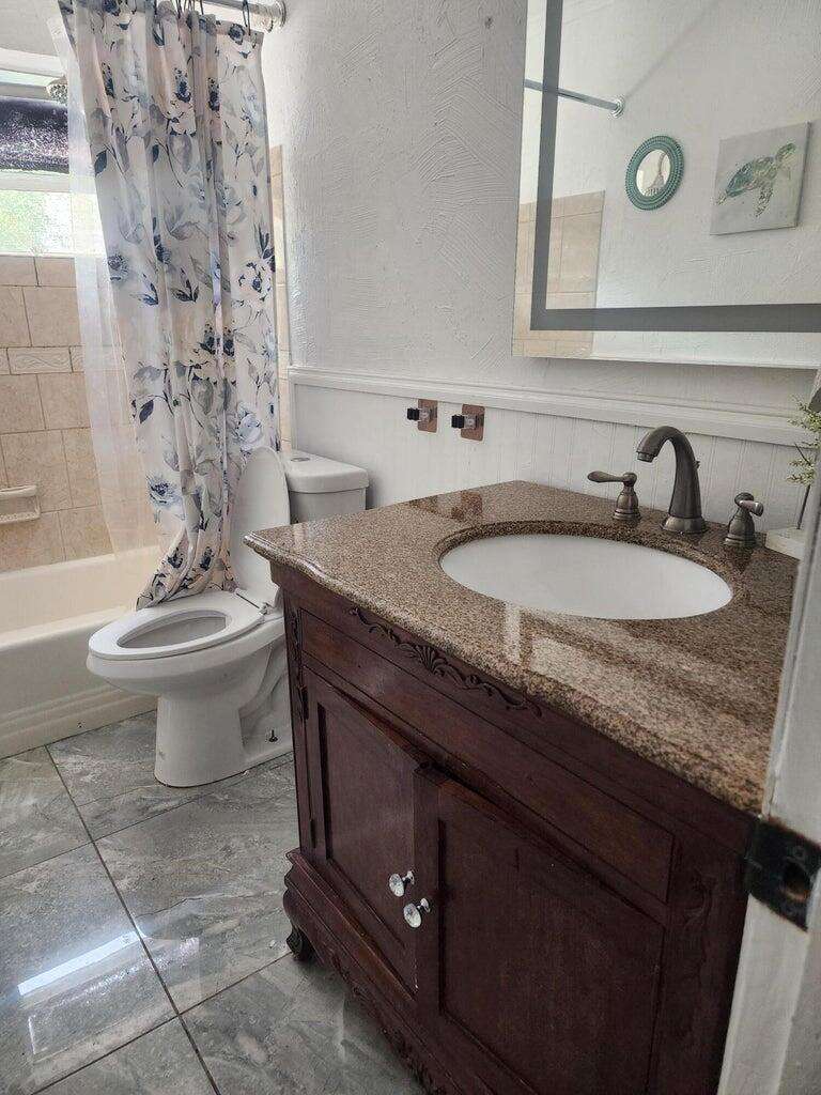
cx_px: 410
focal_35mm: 23
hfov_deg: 58.9
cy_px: 548
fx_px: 727
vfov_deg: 73.9
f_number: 1.8
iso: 200
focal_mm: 6.4
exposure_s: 1/180
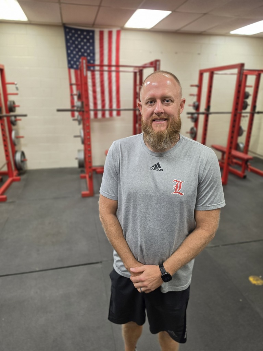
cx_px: 132
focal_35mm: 23
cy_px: 176
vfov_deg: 73.9
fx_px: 233
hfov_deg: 58.9
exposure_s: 1/120
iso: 160
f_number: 1.4
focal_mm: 6.5
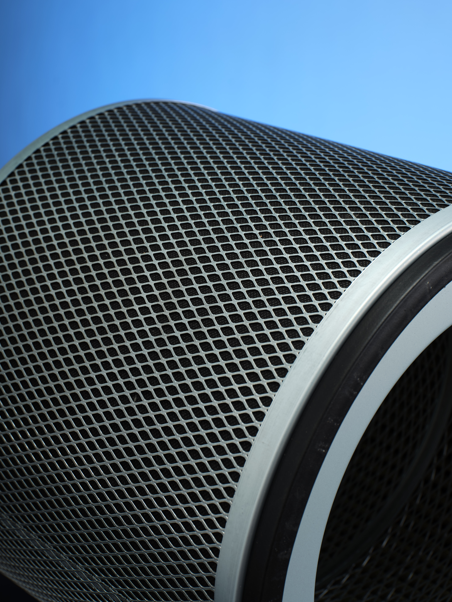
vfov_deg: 23.0
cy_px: 287
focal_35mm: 85
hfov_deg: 17.4
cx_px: 214
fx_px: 1480
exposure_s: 1/125
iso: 100
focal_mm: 100
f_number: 14
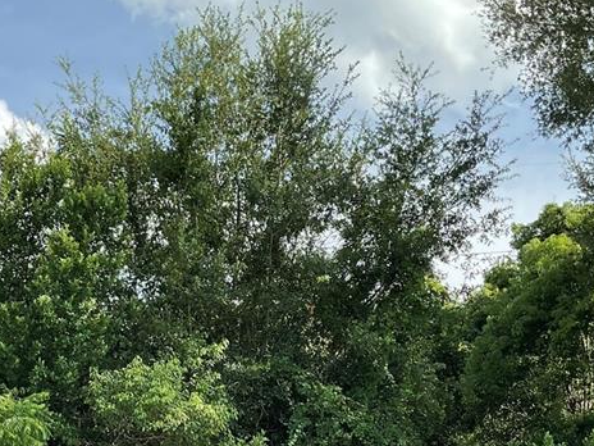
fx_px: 1098
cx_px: 178
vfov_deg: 22.1
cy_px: 446
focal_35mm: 64
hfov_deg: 30.0
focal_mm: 3
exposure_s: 1/1015
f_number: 1.8
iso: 16
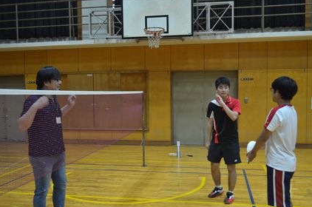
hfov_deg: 53.2
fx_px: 312
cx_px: 157
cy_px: 109
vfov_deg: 36.7
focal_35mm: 36
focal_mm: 22
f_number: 4
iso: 450
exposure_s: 1/60
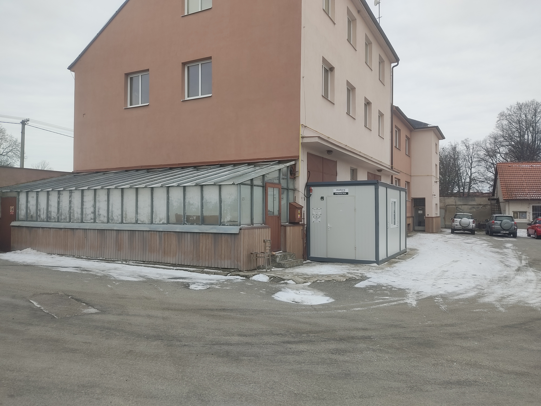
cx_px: 270
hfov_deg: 67.3
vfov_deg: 53.1
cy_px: 203
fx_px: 406
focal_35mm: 26
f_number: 1.79
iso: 100
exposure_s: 1/206
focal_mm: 4.74
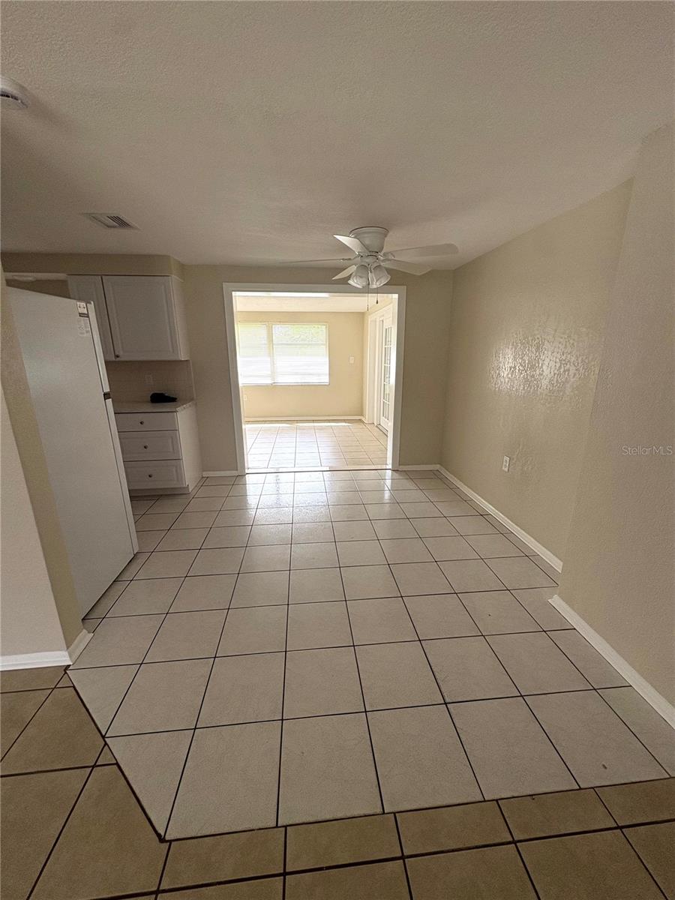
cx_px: 338
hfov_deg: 85.7
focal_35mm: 14
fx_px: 364
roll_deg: +0.1
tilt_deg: -13.8
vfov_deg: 102.1
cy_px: 450
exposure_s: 1/131
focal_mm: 2.22
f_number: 2.2
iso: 80
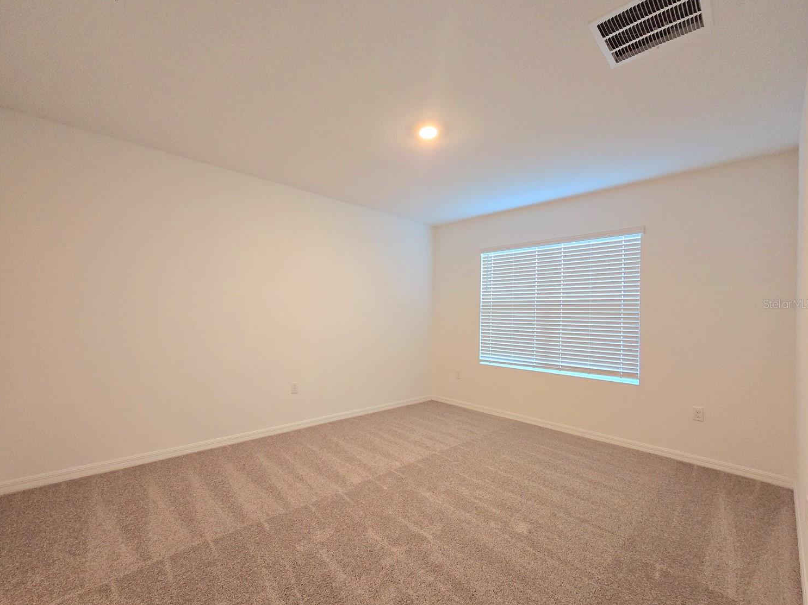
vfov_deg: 85.7
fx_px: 327
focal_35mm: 14
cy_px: 304
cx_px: 380
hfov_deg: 101.9
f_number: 2.2
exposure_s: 1/60
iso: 640
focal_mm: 2.2
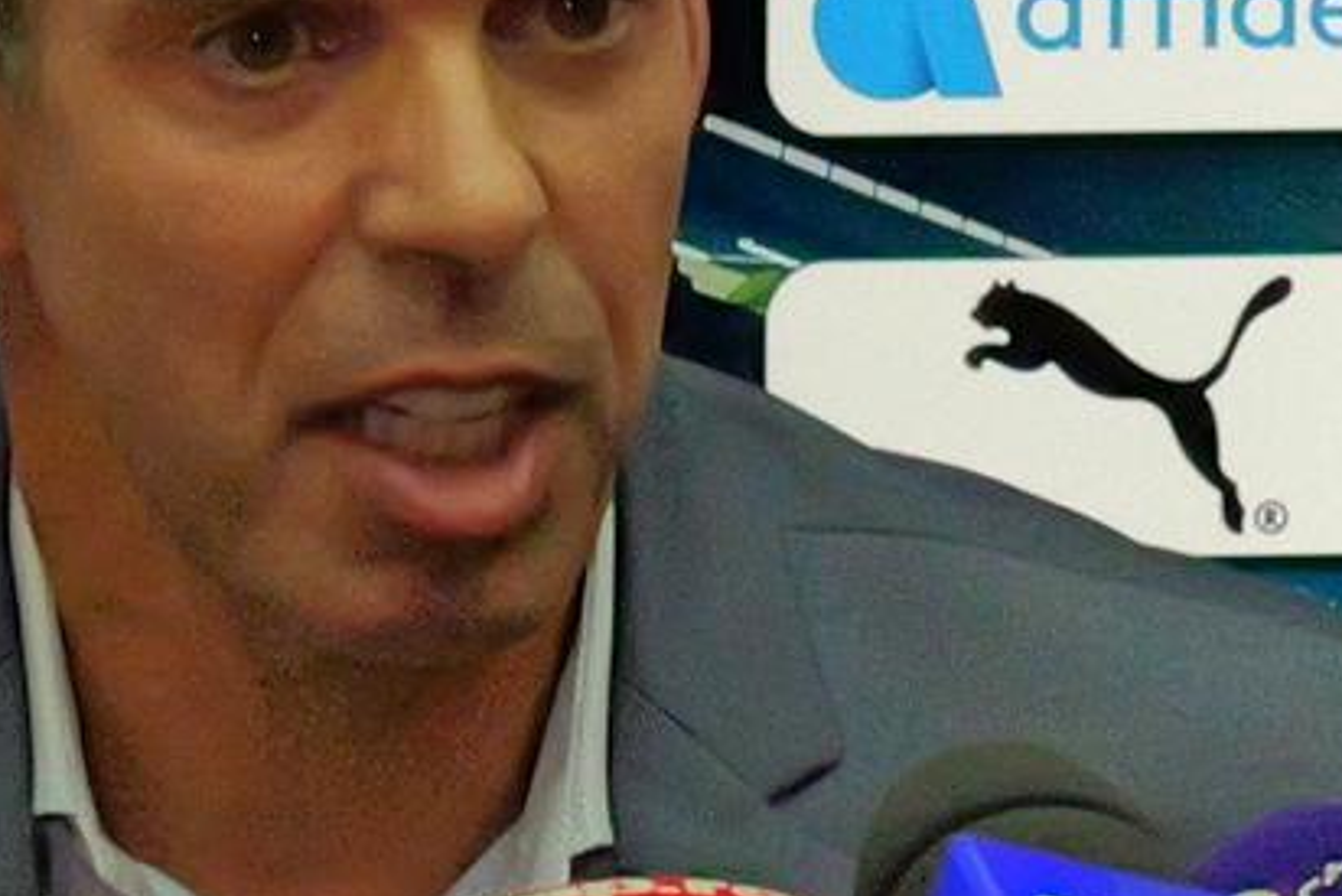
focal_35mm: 300
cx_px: 430
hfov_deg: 6.9
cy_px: 394
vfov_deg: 4.6
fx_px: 11187
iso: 8000
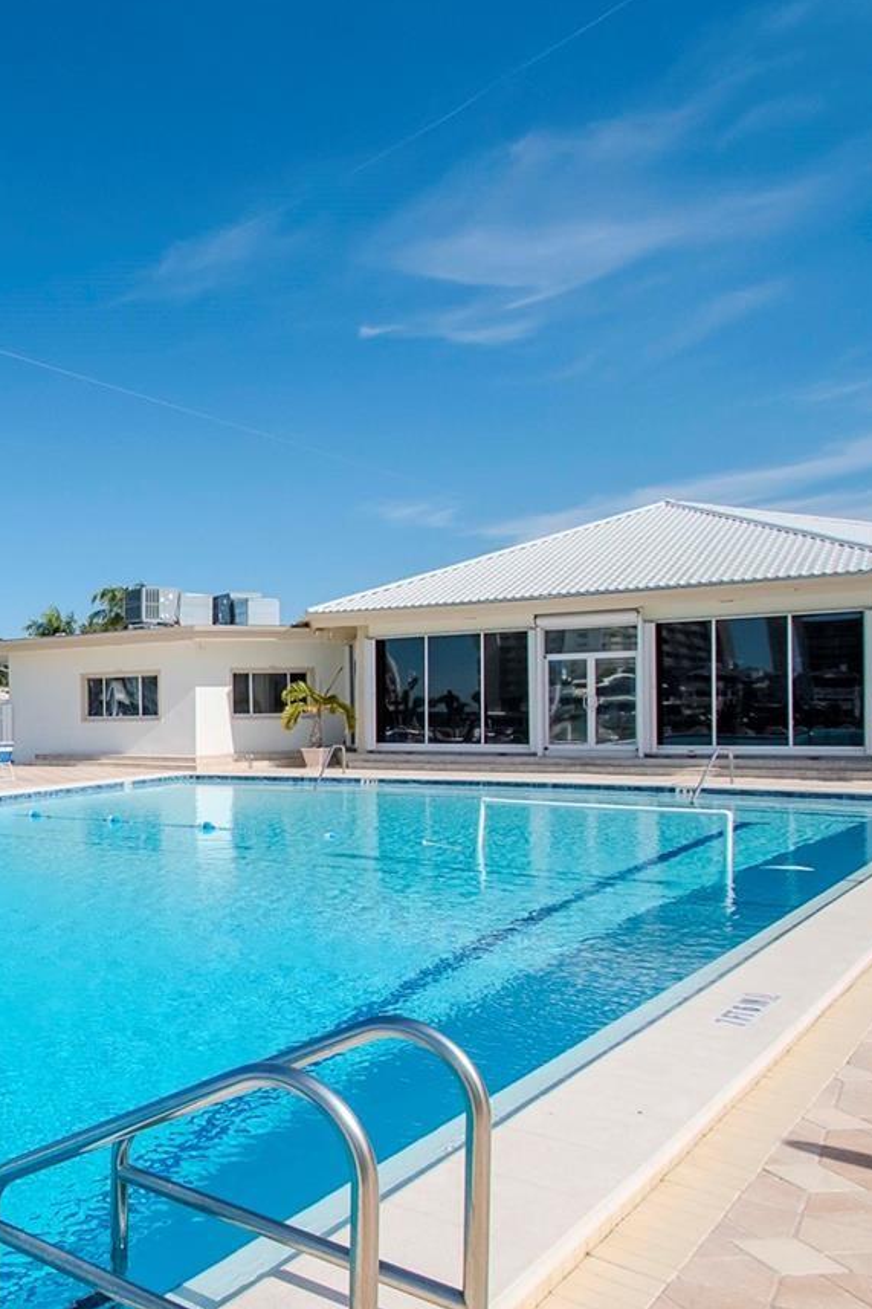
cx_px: -110
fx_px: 1018
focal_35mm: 28
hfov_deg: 37.8
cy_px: 732
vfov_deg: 65.3
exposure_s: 1/4000
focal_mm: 10
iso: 640
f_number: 7.1
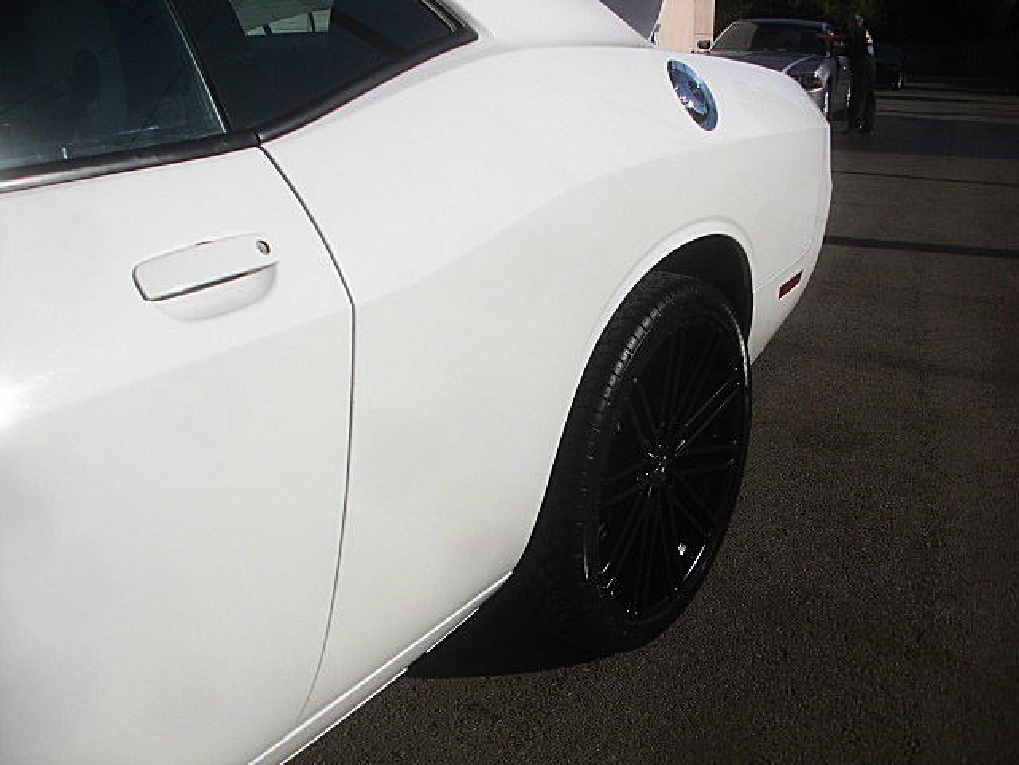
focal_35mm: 36
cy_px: 382
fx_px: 1060
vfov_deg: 39.7
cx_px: 510
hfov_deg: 51.4
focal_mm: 6.3
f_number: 7.9
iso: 50
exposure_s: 1/320
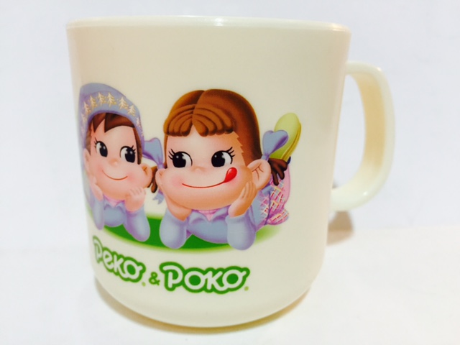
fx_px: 385
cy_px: 172
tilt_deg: -11.4
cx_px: 230
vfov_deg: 48.2
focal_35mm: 29
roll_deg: -1.9
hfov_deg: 61.7
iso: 64
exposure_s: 1/33
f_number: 2.2
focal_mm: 4.15
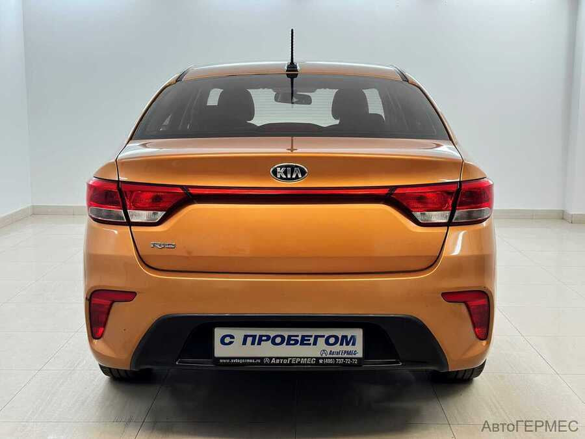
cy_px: 220
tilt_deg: -8.1
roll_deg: -0.7
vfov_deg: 31.5
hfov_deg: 41.2
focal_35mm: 46
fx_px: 777
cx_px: 292
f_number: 1.78
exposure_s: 1/100
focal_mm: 6.86
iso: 125
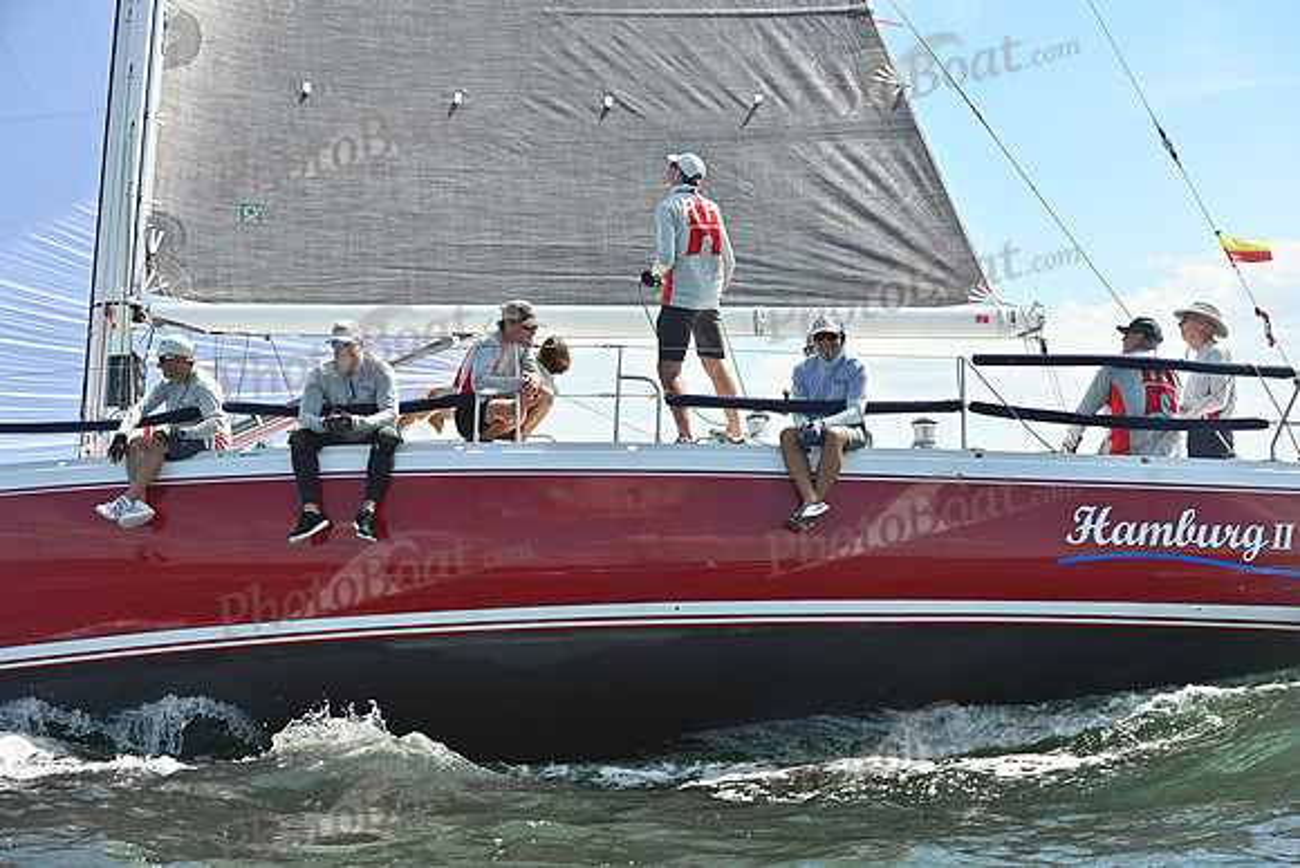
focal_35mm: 70
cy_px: 434
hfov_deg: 28.8
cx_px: 650
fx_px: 2528
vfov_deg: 19.5
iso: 250
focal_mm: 70
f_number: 7.1
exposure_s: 1/1000
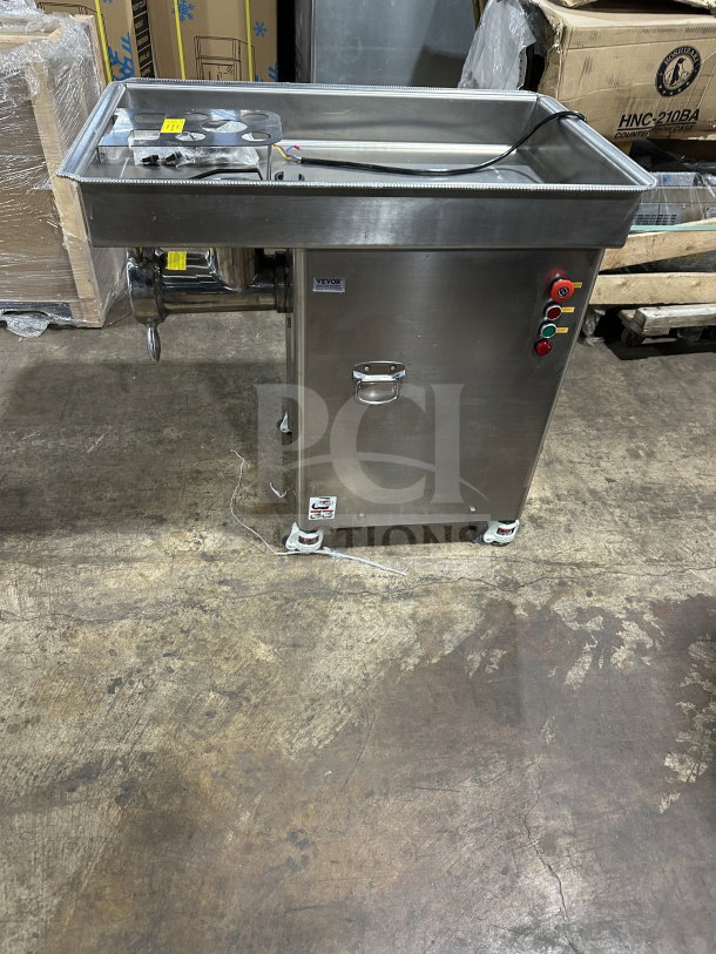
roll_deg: -5.7
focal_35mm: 24
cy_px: 477
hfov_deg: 56.8
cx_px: 358
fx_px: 662
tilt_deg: -39.6
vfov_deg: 71.6
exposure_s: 1/60
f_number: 1.78
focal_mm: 6.86
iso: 320
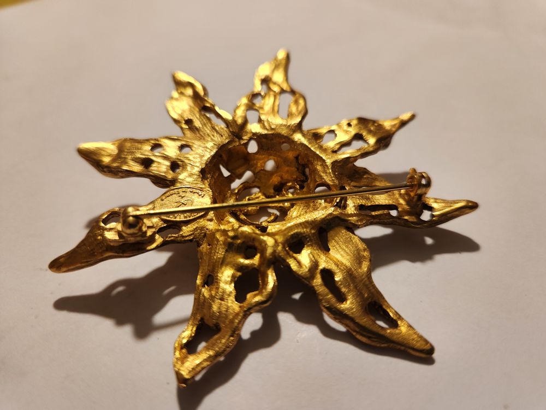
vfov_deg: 58.9
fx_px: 363
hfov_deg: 73.9
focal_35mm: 23
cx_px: 273
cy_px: 205
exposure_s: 1/50
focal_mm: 5.4
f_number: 1.8
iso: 250
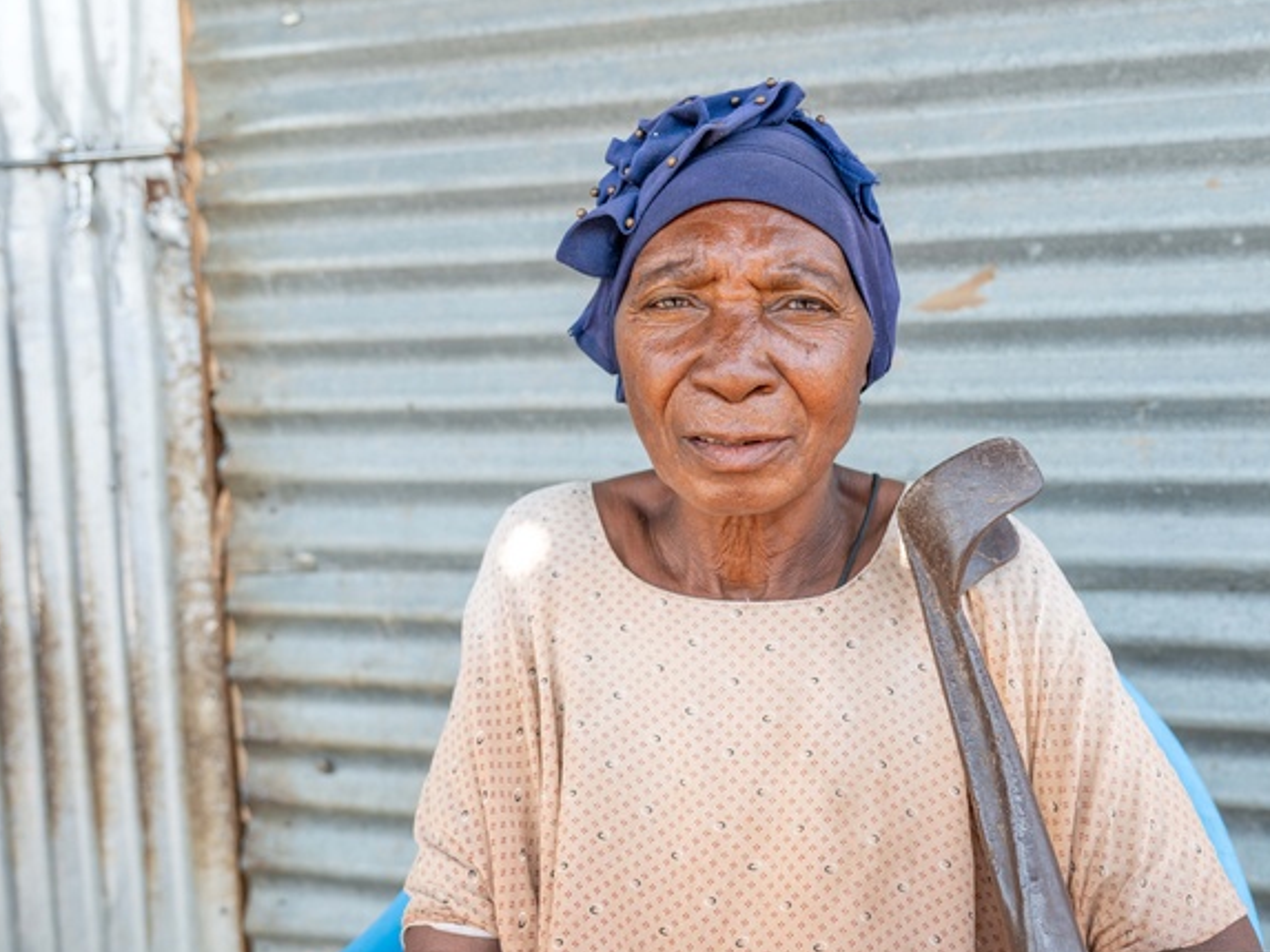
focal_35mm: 39
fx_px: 1415
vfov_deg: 37.2
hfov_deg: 48.3
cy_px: 480
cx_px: 689
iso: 125
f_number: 4
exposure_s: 1/125
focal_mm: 34.5
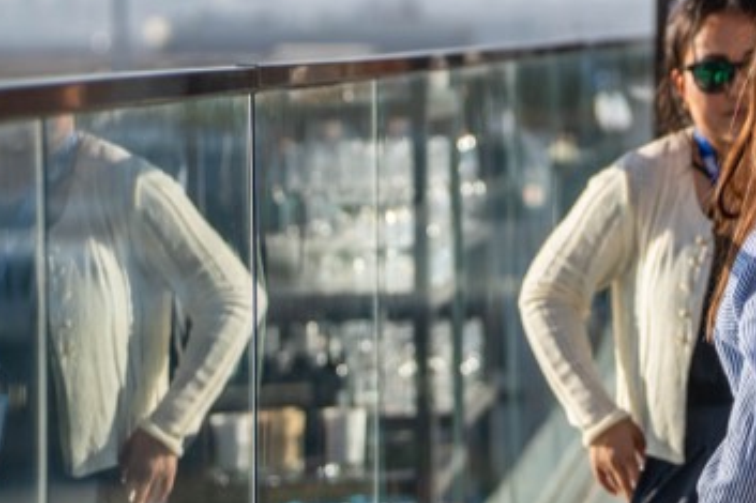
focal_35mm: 194
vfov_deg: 7.1
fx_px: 4072
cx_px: 938
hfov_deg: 10.4
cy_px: 164
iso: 100
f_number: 2.5
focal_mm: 76
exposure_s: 1/2500
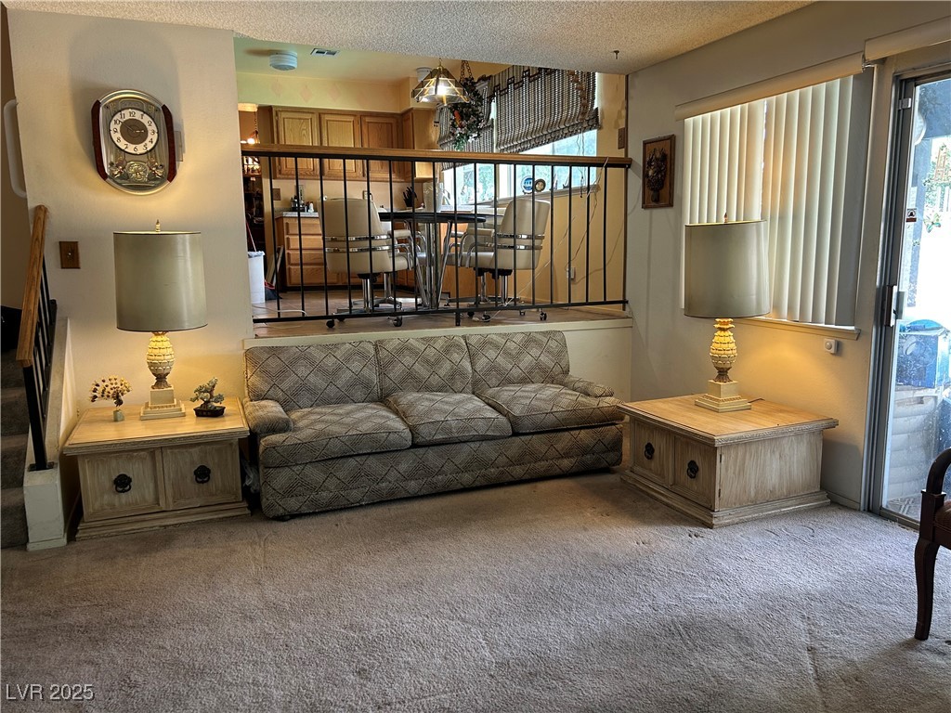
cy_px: 356
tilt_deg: -9.1
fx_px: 714
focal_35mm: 26
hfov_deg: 67.3
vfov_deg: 53.1
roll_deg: +0.6
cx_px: 476
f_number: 1.5
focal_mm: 5.7
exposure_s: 1/60
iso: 100
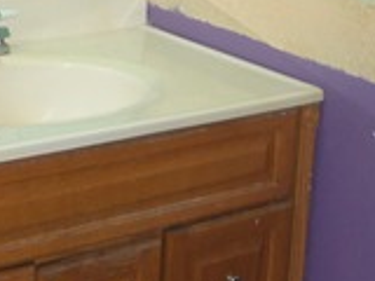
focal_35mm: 112
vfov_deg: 12.9
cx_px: 136
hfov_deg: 17.5
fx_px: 1213
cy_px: -61
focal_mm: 5.1
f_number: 3.9
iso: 125
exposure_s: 1/40
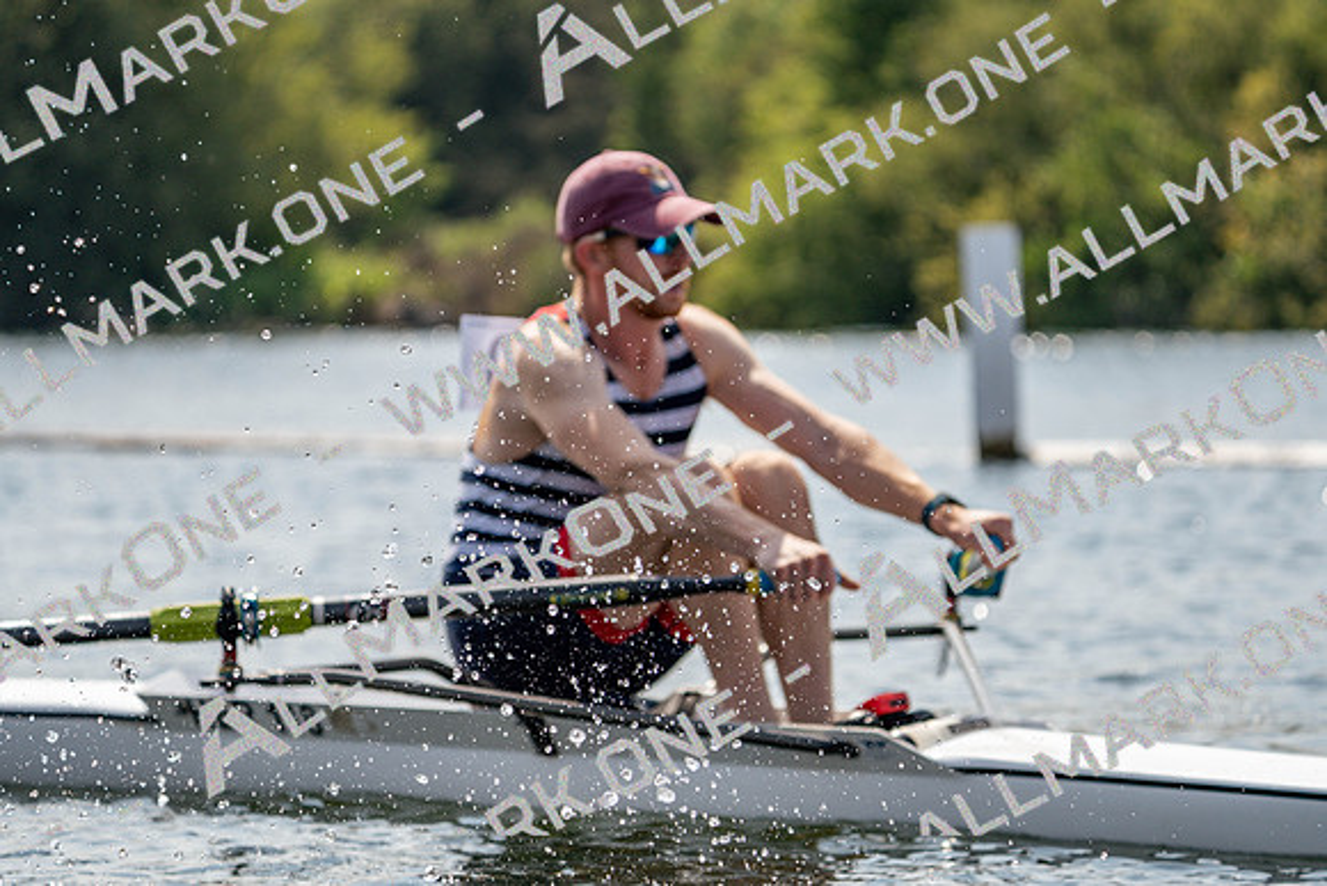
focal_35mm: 200
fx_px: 7374
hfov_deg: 10.3
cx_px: 664
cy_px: 443
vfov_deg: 6.9
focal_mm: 200
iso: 160
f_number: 5.6
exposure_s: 1/1600
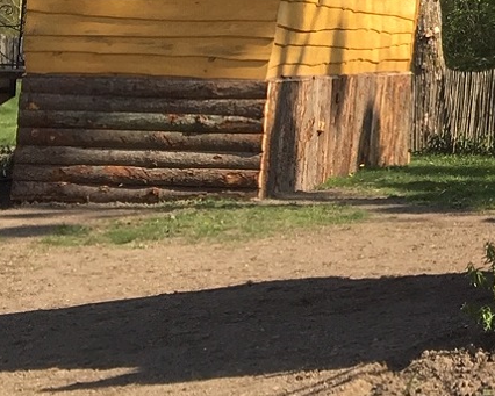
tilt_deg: +10.6
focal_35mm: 133
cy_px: -266
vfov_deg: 11.0
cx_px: 898
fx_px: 1949
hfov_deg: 13.1
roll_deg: -1.9
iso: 25
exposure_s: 1/855
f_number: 2.2
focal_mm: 4.15
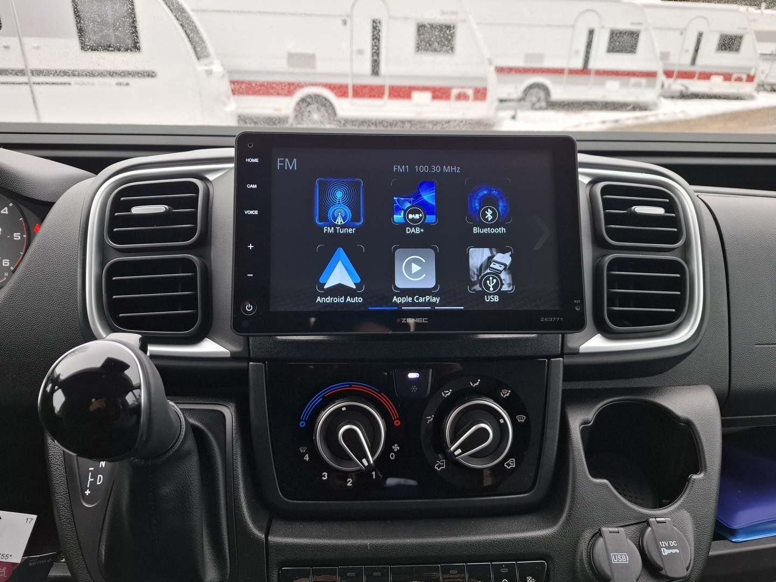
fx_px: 516
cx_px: 388
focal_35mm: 23
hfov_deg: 73.9
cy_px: 291
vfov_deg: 58.9
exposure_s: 1/100
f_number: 1.8
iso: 100
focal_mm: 5.54
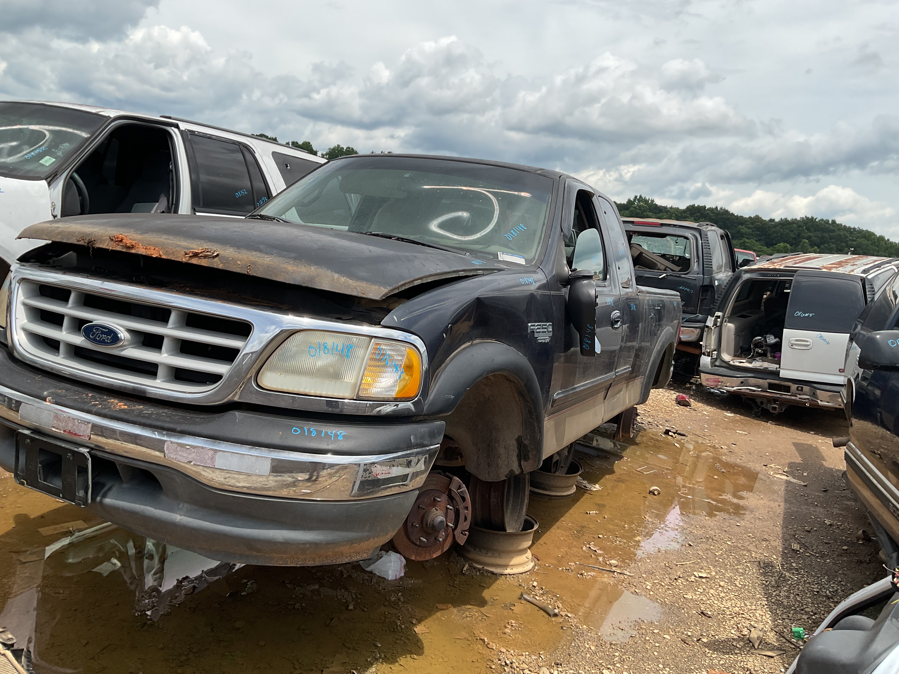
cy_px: 337
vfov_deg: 48.2
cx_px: 450
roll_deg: -7.7
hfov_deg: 61.7
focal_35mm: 29
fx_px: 753
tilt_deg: -9.3
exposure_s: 1/1984
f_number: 1.8
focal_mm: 3
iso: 16
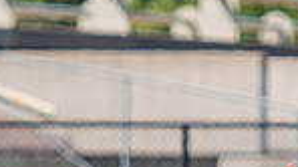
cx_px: -125
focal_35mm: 1251
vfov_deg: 1.0
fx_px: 9878
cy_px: 375
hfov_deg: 1.7
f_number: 2.8
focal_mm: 145
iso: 160
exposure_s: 1/2500
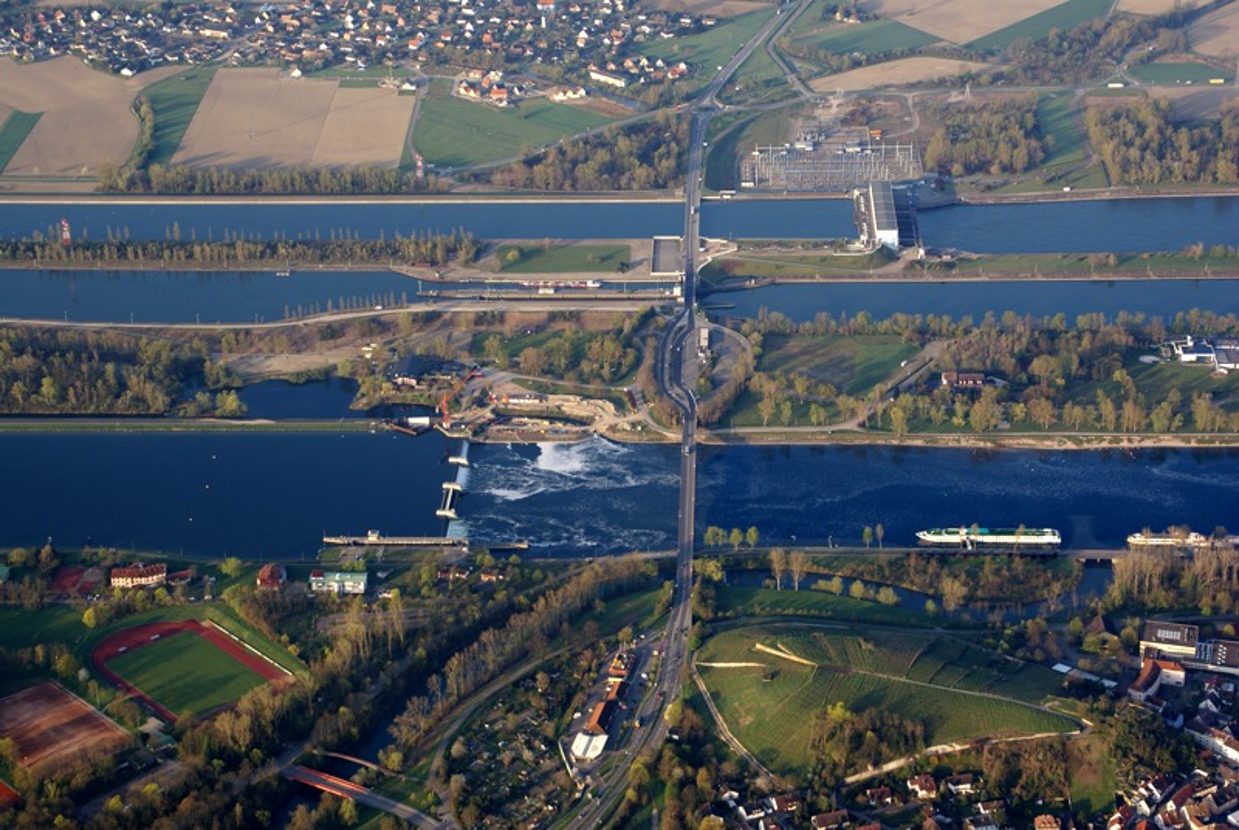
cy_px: 415
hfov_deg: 27.0
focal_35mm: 75
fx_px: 2585
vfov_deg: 18.2
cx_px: 620
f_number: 8
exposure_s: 1/100
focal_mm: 50
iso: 100
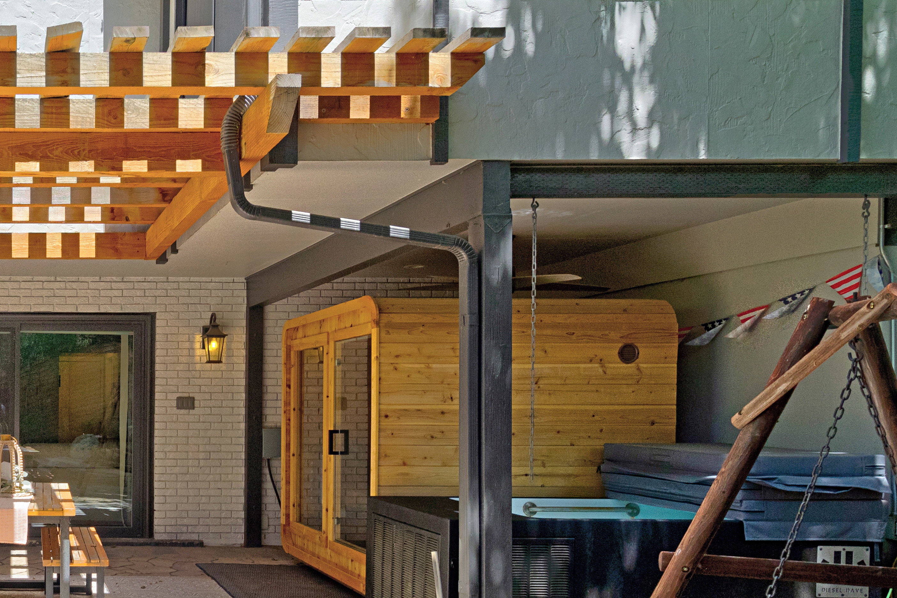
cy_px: 411
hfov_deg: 46.8
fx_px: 847
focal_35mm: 34
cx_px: 4
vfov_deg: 38.3
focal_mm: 16
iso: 1250
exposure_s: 1/400
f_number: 9
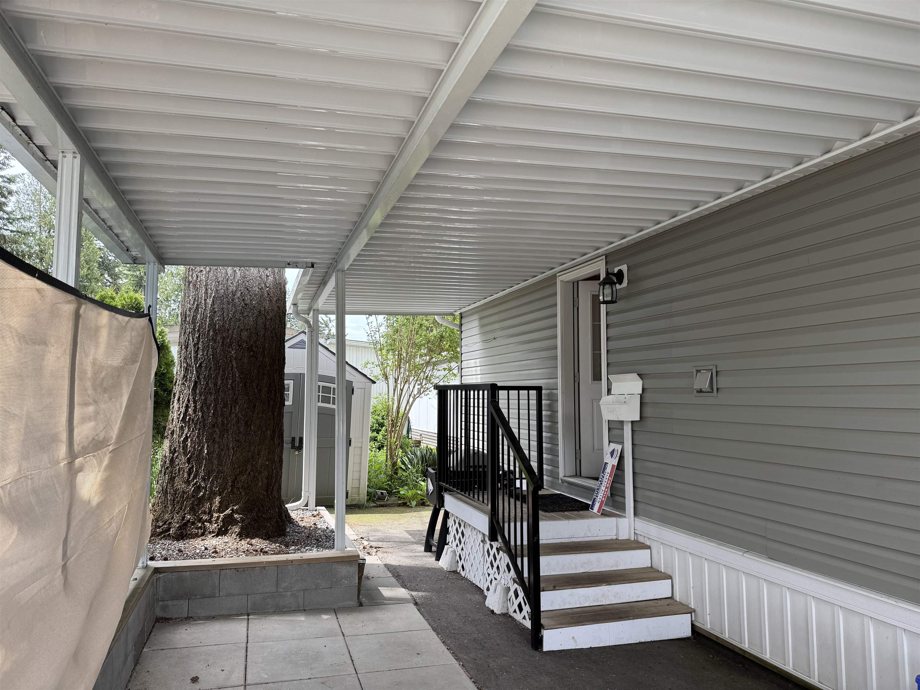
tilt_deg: +4.2
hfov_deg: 71.6
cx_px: 460
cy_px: 345
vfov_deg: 56.8
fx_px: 638
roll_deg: +0.2
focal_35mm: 24
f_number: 1.78
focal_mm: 6.76
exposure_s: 1/436
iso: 80
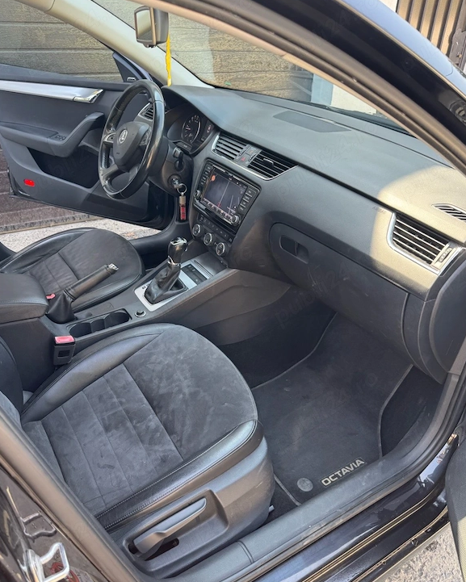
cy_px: 304
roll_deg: -2.0
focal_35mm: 26
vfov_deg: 66.0
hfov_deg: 54.9
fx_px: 448
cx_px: 233
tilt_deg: -31.6
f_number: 1.78
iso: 80
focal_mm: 6.76
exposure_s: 1/121
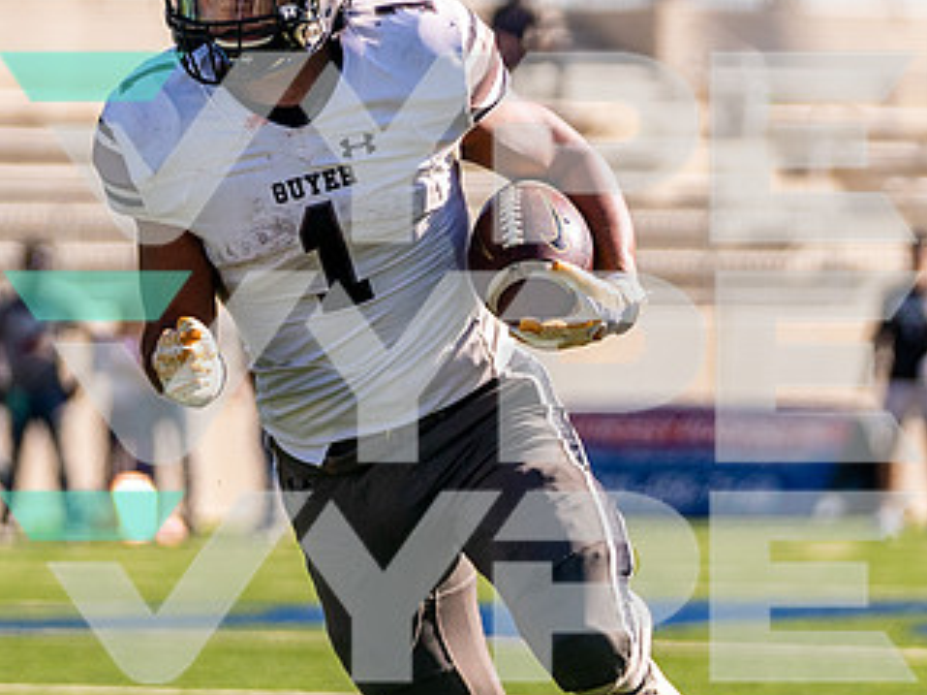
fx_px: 12662
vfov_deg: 3.1
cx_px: 75
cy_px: 233
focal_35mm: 473
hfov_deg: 4.2
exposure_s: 1/3200
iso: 400
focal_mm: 135
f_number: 2.8
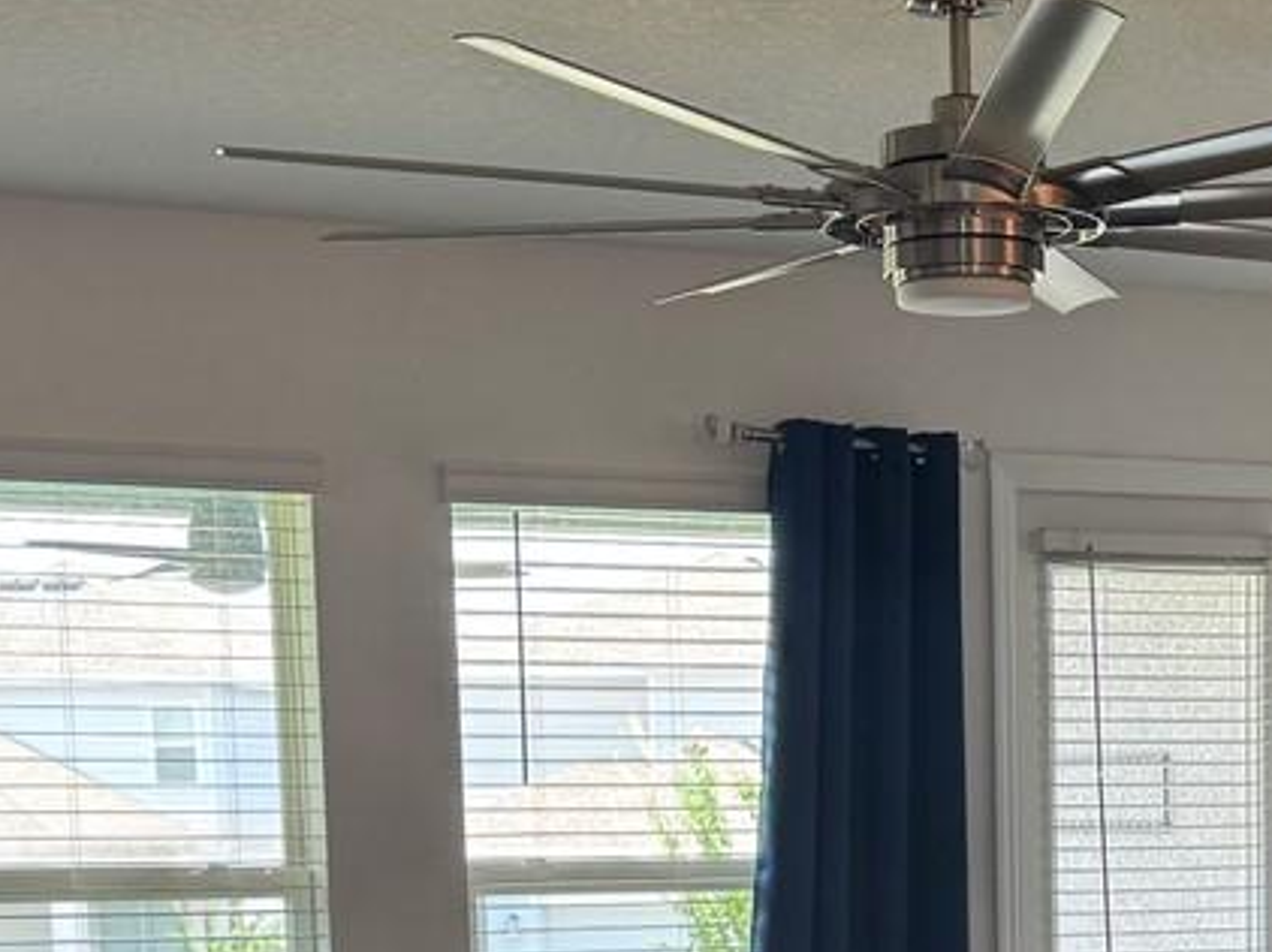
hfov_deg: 21.2
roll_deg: +0.4
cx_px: 1076
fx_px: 3342
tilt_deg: -7.4
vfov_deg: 15.5
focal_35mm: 91
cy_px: 1202
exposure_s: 1/120
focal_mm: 6.76
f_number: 1.78
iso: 100
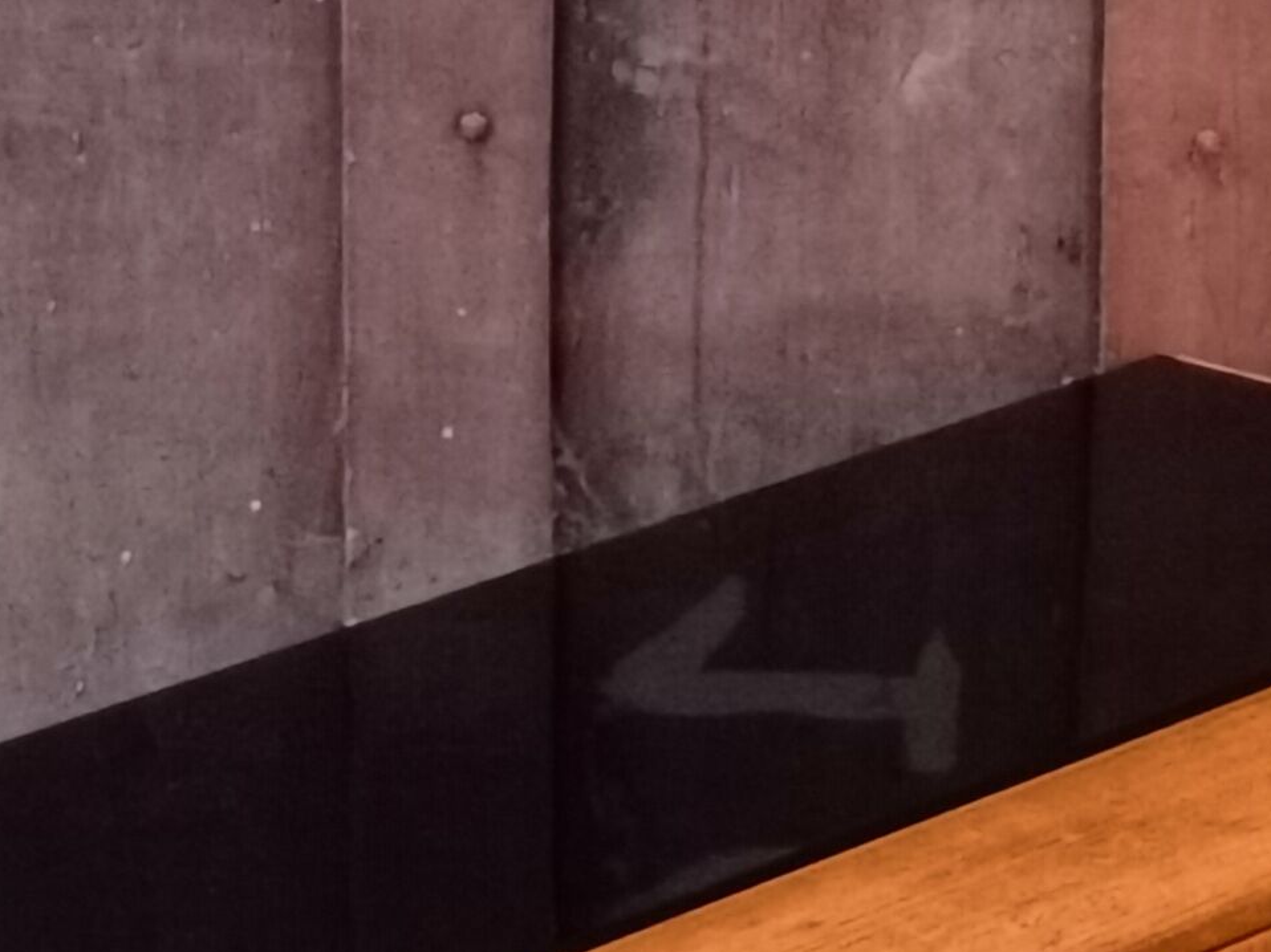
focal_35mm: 201
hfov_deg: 9.8
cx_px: 673
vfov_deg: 7.2
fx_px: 7378
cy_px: 1671
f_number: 1.9
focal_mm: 6.71
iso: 640
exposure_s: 1/33.3
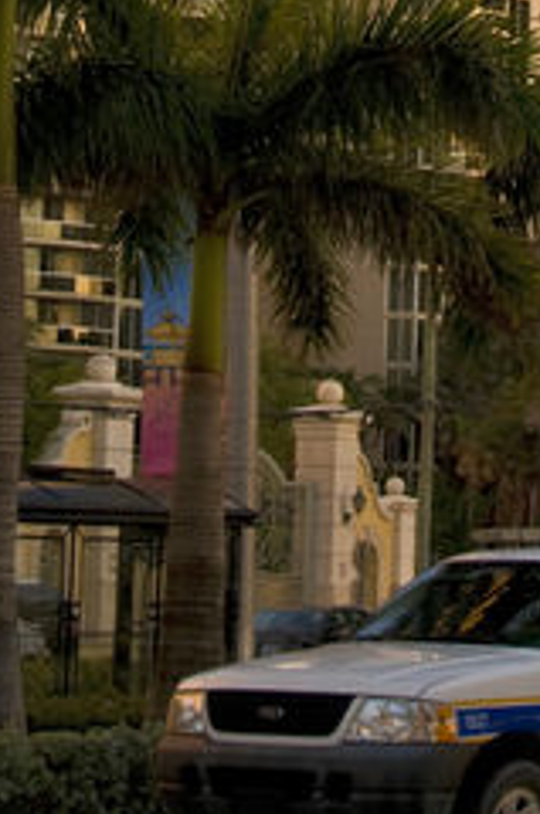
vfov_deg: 11.0
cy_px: -380
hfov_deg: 7.6
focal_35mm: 180
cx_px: 474
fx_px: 4067
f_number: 6.3
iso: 200
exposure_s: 1/80
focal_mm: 32
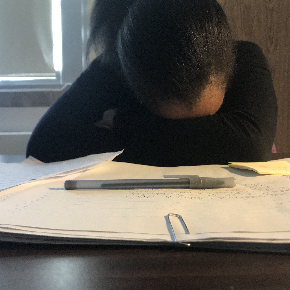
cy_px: 146
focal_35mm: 34
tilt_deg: -2.9
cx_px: 157
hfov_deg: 48.4
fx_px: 322
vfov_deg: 48.5
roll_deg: +0.2
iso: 64
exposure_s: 1/30
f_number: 1.8
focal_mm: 3.99
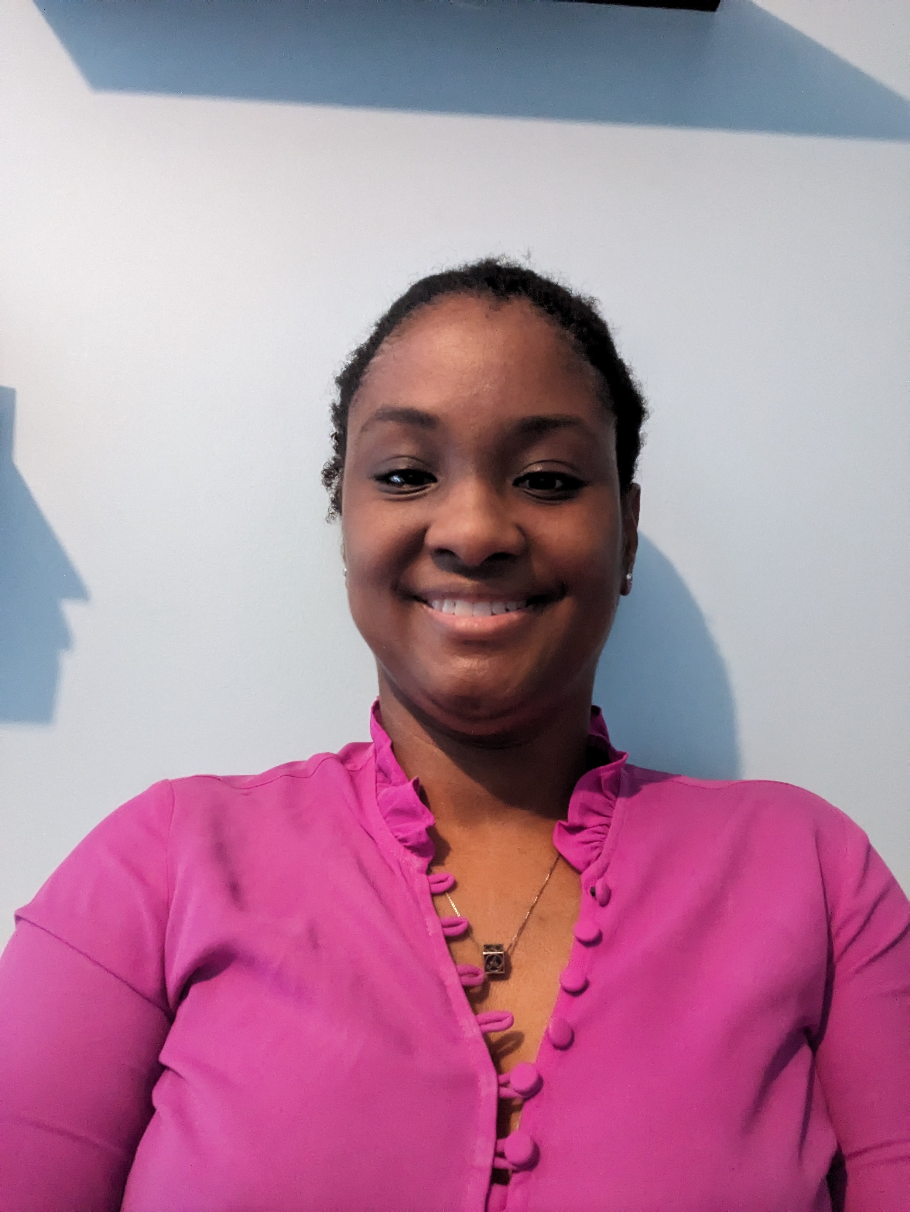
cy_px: 606
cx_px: 455
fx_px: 840
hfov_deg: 56.9
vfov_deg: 71.6
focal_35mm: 24
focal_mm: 2.51
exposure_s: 1/16.7
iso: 1016
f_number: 2
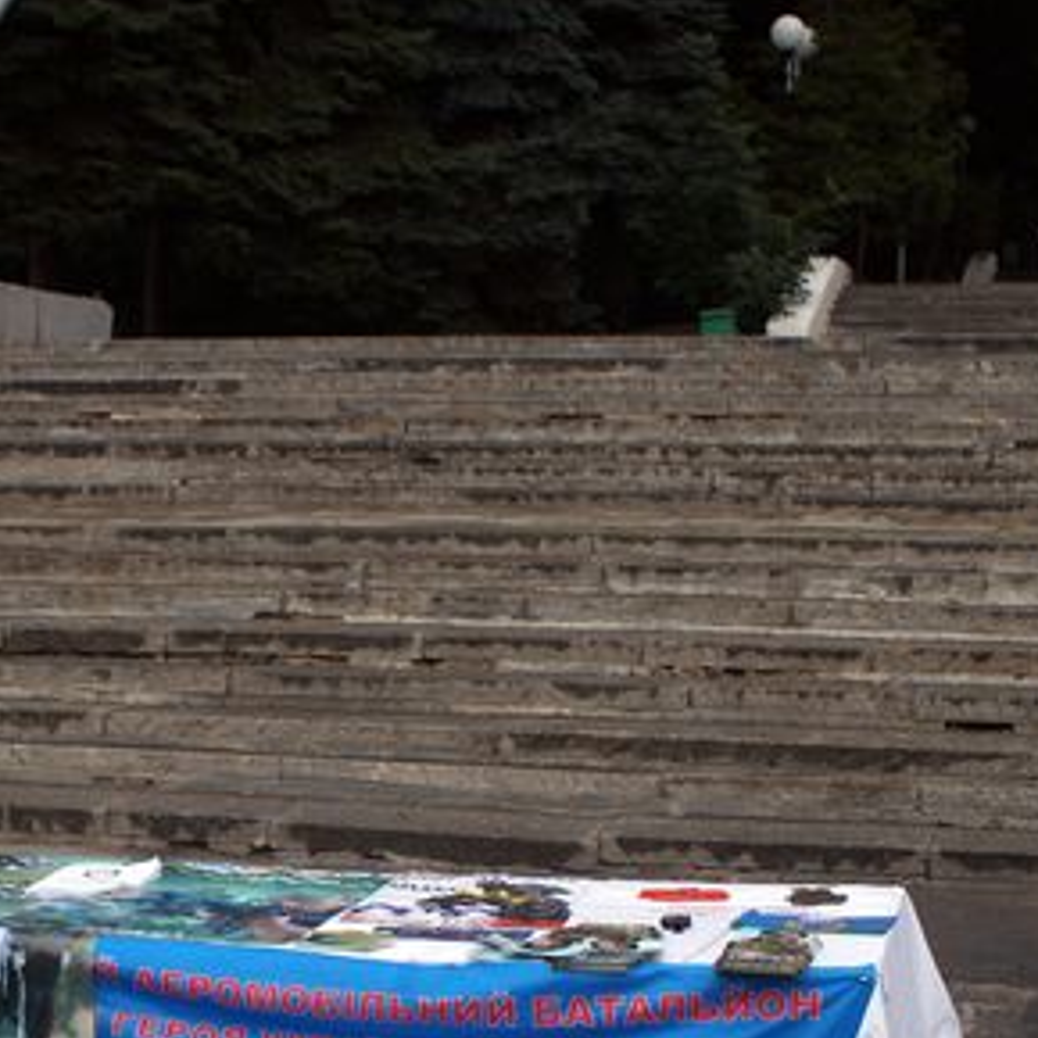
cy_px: 764
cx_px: 390
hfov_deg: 21.6
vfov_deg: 21.5
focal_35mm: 80
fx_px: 2714
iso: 100
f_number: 5.6
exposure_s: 1/250
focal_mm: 26
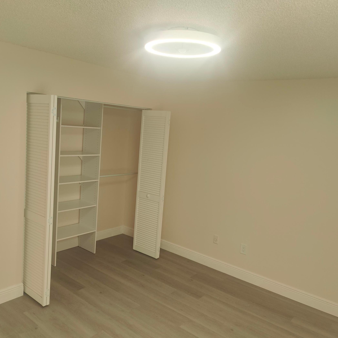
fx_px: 309
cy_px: 172
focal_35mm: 28
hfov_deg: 57.3
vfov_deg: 57.3
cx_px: 159
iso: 400
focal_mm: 6.06
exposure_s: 1/96
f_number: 1.8
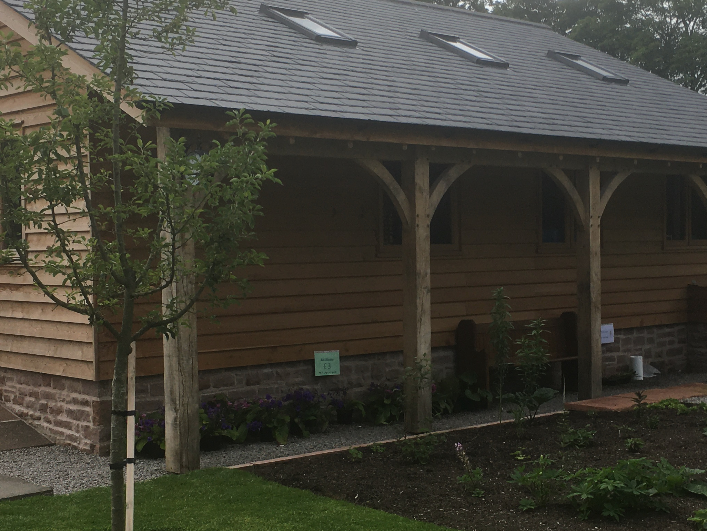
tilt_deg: -2.3
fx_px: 1164
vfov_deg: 25.7
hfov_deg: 33.7
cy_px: 294
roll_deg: +0.2
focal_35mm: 57
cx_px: 395
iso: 25
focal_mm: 4.15
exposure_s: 1/1083
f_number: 2.2
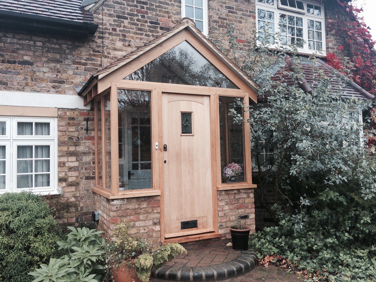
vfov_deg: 48.2
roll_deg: +2.3
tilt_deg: +2.7
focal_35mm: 29
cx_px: 188
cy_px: 141
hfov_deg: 61.7
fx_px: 315
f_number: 2.2
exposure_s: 1/119
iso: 32
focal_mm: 4.15
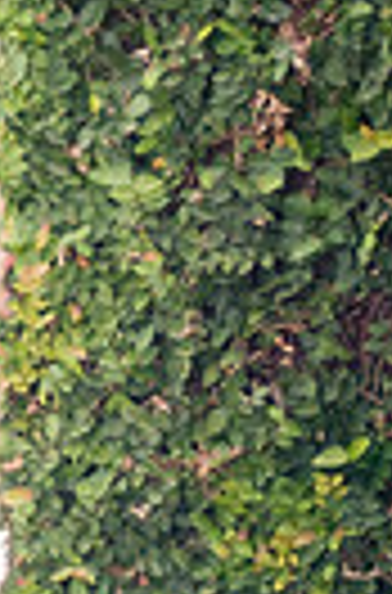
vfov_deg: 12.1
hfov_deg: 7.8
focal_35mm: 171
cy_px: 230
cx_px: -241
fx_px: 2815
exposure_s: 1/1000
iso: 320
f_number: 1.4
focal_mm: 50
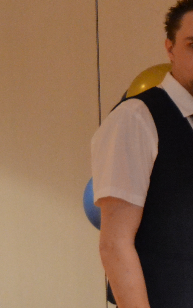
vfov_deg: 19.5
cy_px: 81
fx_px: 892
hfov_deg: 10.7
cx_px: 447
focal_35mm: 106
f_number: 3.5
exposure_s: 1/30
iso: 3200
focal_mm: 20
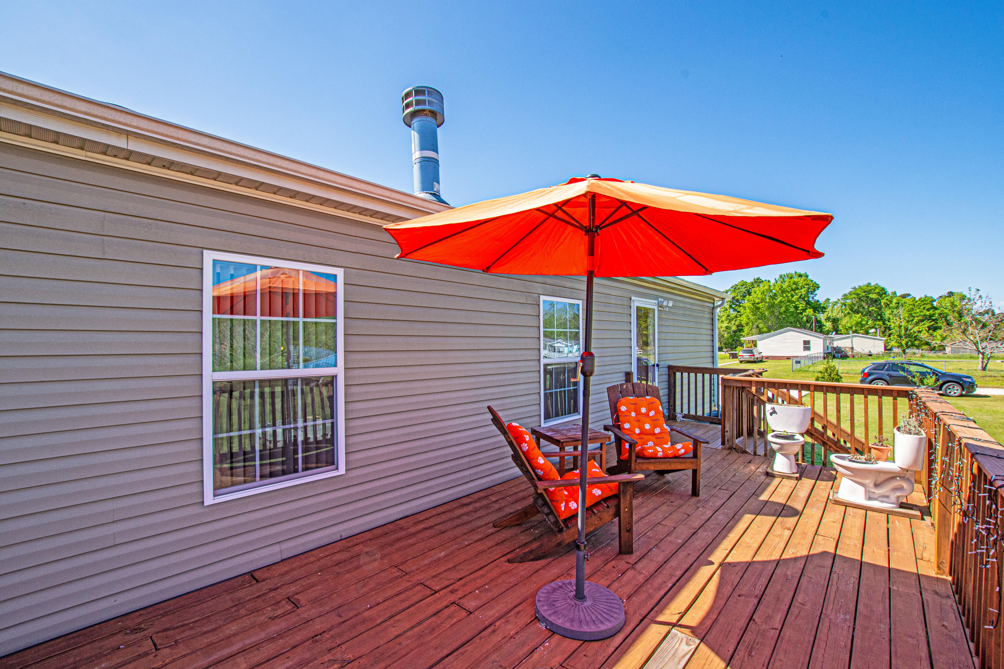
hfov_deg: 100.4
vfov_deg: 77.3
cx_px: 502
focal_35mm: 15
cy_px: 334
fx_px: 418
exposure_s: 1/250
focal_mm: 10
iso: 320
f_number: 10
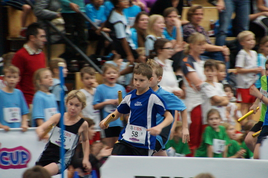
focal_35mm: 315
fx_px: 2343
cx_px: 134
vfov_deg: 4.4
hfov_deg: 6.5
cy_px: 89
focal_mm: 210
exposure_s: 1/100
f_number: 6.3
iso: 3200
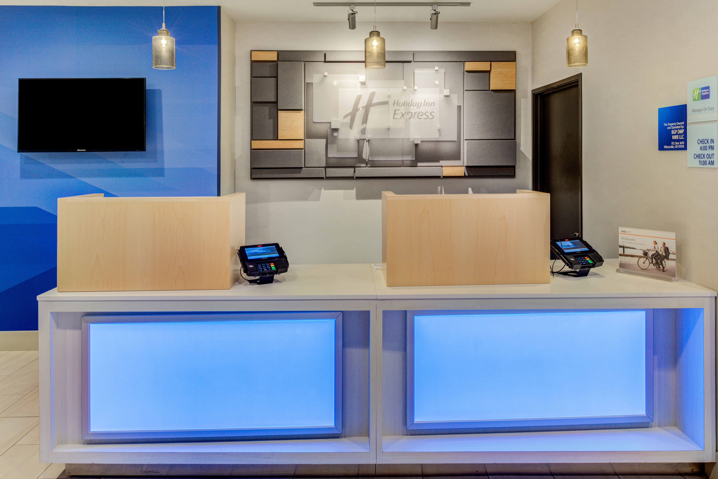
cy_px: 240
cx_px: 359
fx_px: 479
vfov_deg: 53.2
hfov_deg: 73.7
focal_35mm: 24
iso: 640
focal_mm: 24
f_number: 9.5
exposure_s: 1/8
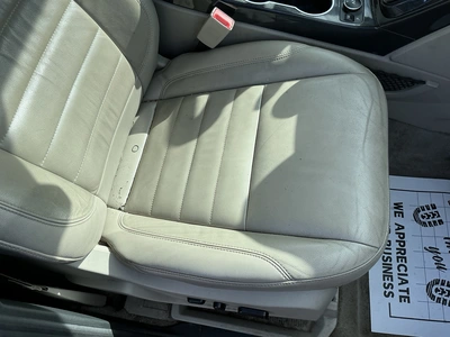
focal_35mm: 28
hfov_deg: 63.4
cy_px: 168
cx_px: 225
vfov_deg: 49.7
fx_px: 364
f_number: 1.8
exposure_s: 1/666
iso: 25
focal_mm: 3
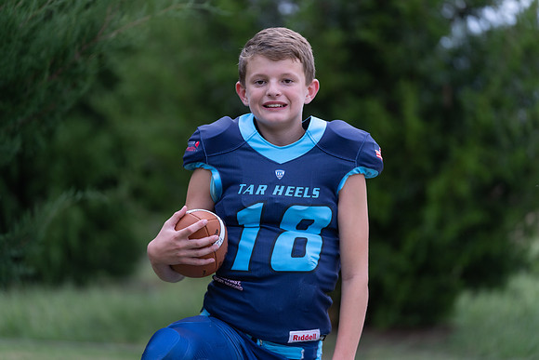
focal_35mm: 154
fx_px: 2306
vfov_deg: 8.9
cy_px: 180
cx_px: 270
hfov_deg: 13.3
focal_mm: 154
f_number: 2.8
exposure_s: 1/320
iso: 500
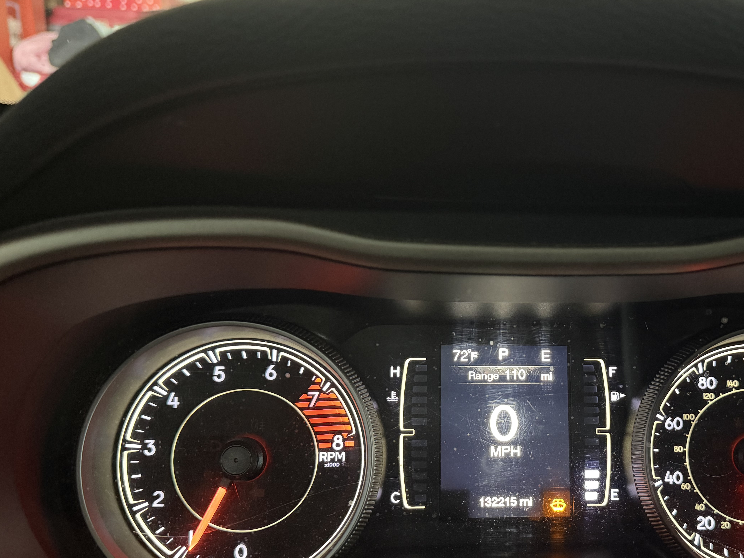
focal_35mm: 33
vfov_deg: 42.5
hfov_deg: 54.2
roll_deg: -1.6
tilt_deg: -19.0
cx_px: 497
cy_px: 362
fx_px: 709
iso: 800
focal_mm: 6.76
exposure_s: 1/30
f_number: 1.78
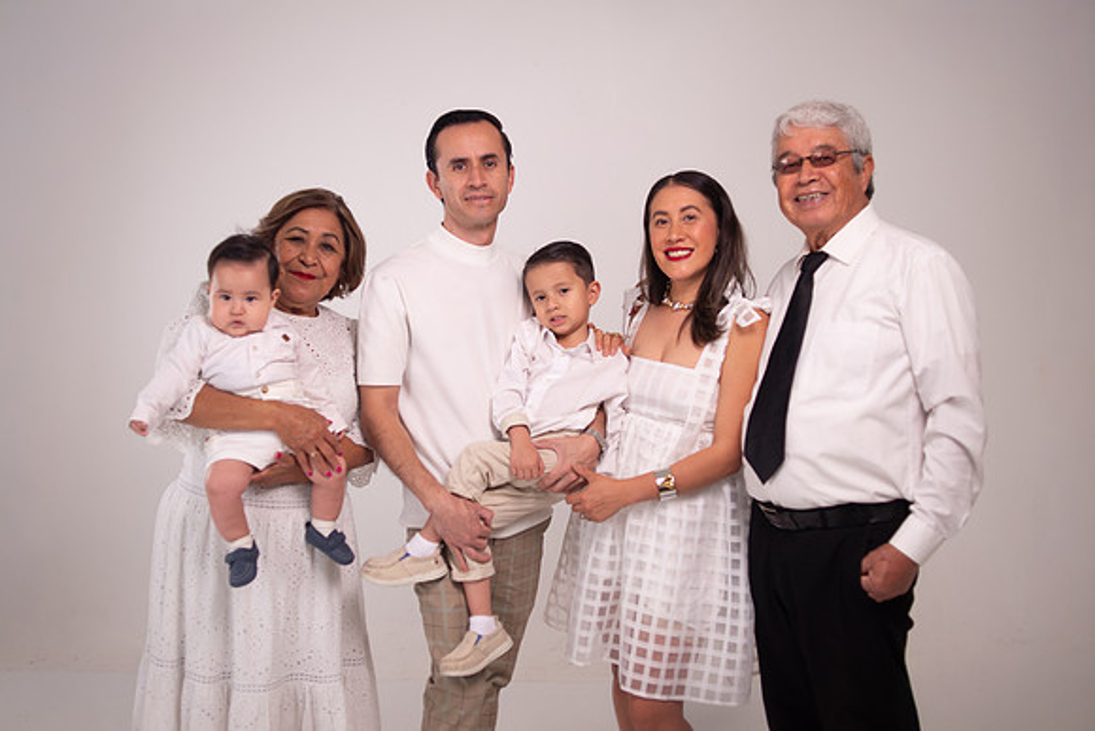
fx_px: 1065
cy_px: 366
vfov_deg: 37.9
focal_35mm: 35
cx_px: 548
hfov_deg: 54.4
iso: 100
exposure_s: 1/250
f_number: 4
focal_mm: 35
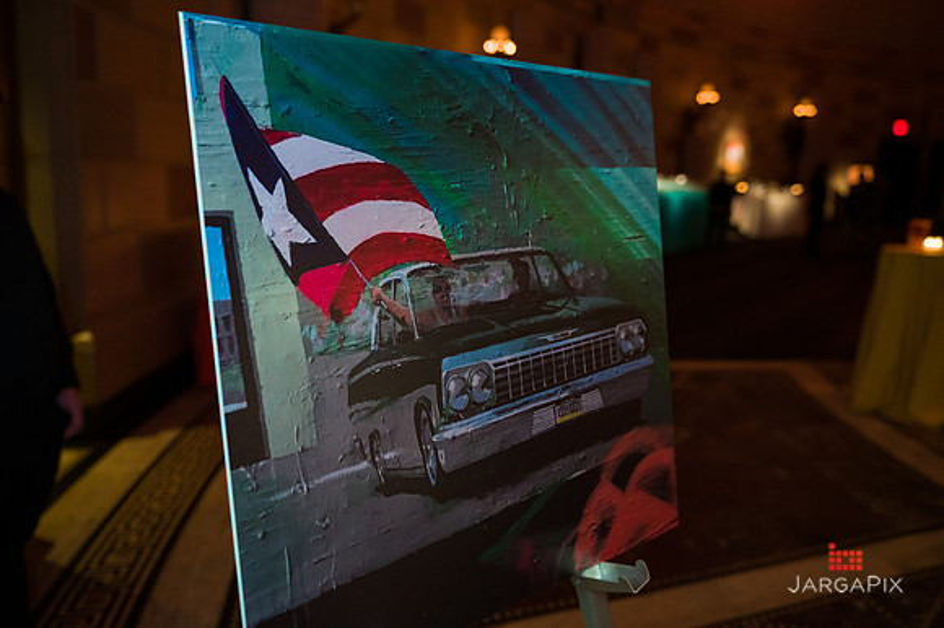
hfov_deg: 58.7
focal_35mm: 32
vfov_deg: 41.1
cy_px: 314
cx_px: 472
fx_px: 839
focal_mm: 32
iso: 3200
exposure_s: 1/200
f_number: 4
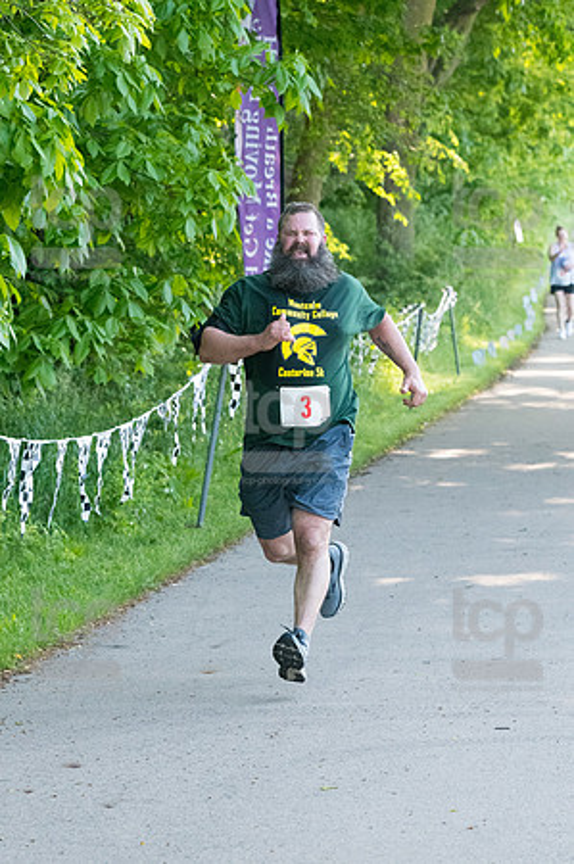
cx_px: 287
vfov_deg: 11.8
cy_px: 432
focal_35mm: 174
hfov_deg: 7.9
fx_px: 4171
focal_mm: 116
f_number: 5.6
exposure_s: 1/1600
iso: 4000
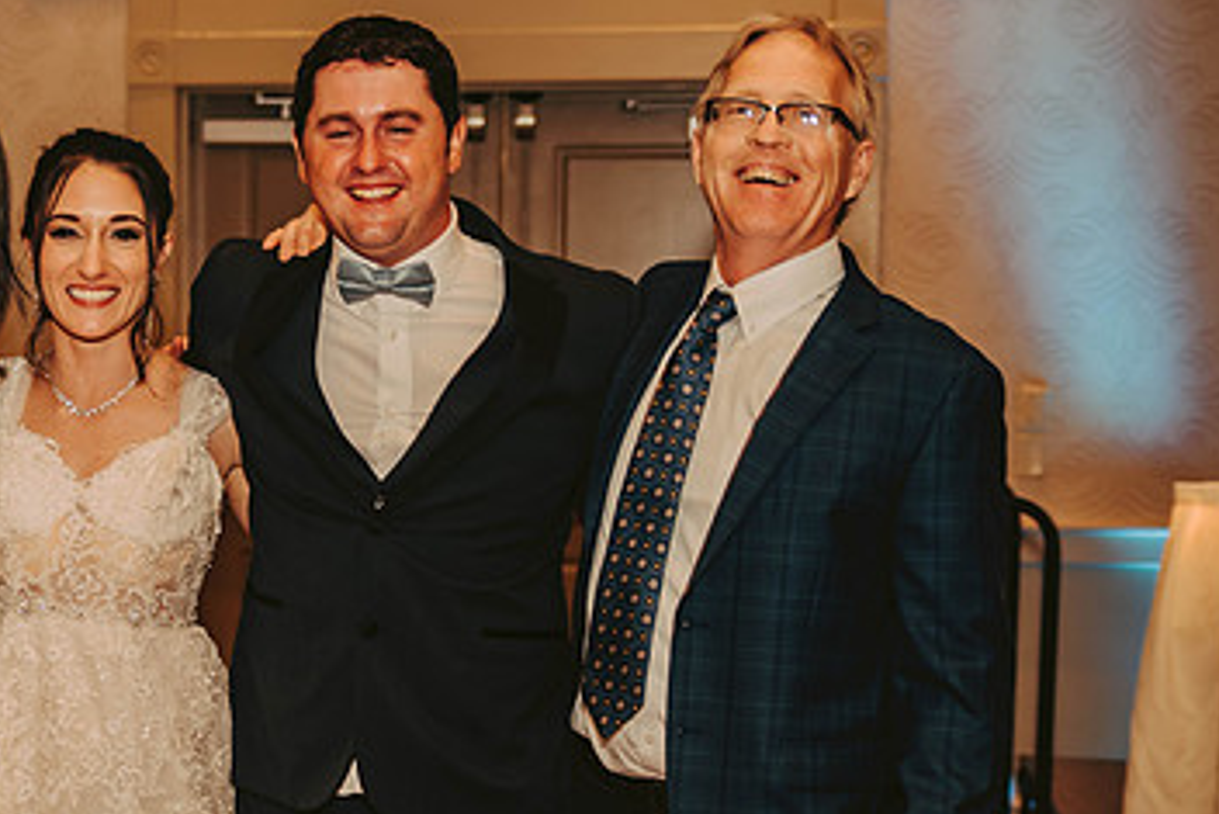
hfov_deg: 25.4
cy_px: 521
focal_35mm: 79
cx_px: 329
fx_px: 2676
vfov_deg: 17.3
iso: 500
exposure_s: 1/60
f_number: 2.8
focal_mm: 48
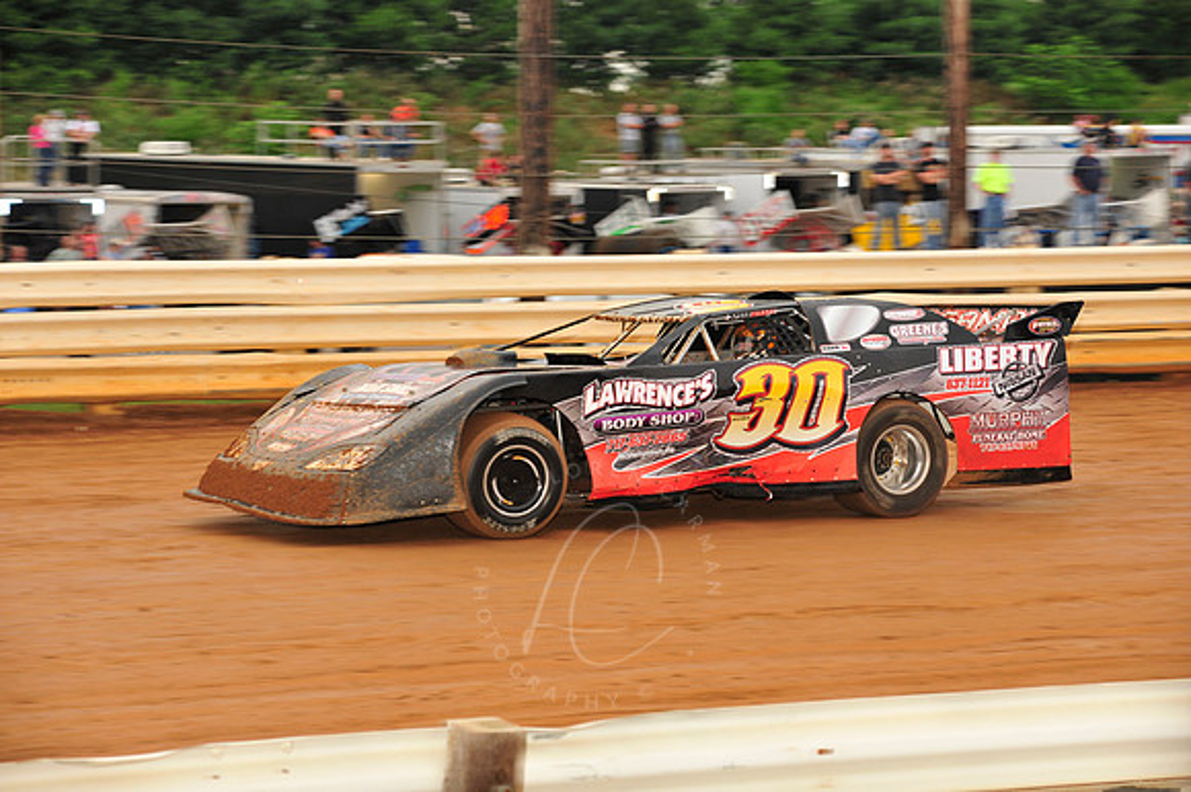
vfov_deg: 10.1
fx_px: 4464
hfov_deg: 15.2
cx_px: 596
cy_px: 396
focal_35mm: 135
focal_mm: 135
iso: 800
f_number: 7.1
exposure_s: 1/320
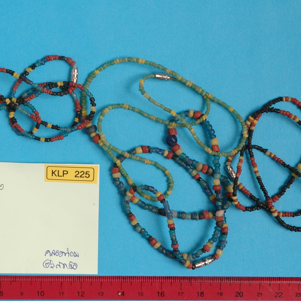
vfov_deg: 17.4
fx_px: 984
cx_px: 116
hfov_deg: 17.4
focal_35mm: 100
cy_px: 150
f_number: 22
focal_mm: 52
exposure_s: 1/6
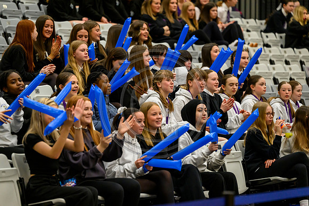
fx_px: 1545
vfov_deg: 7.6
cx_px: 154
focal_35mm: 180
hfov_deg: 11.4
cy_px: 103
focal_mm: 180
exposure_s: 1/800
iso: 6400
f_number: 3.5
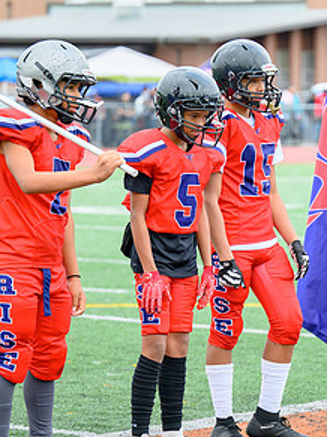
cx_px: 289
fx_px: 2571
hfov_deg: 7.3
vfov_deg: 9.7
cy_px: 220
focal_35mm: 204
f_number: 2.8
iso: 500
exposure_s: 1/1000
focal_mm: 86
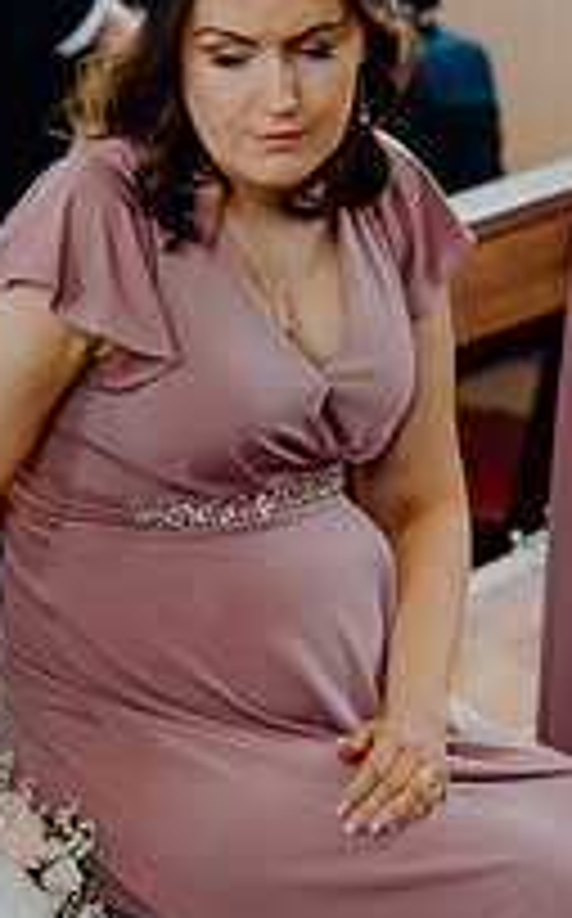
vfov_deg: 10.3
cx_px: -266
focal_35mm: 203
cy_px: 682
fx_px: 5078
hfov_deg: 6.4
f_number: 2.8
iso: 640
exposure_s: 1/200
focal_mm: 70
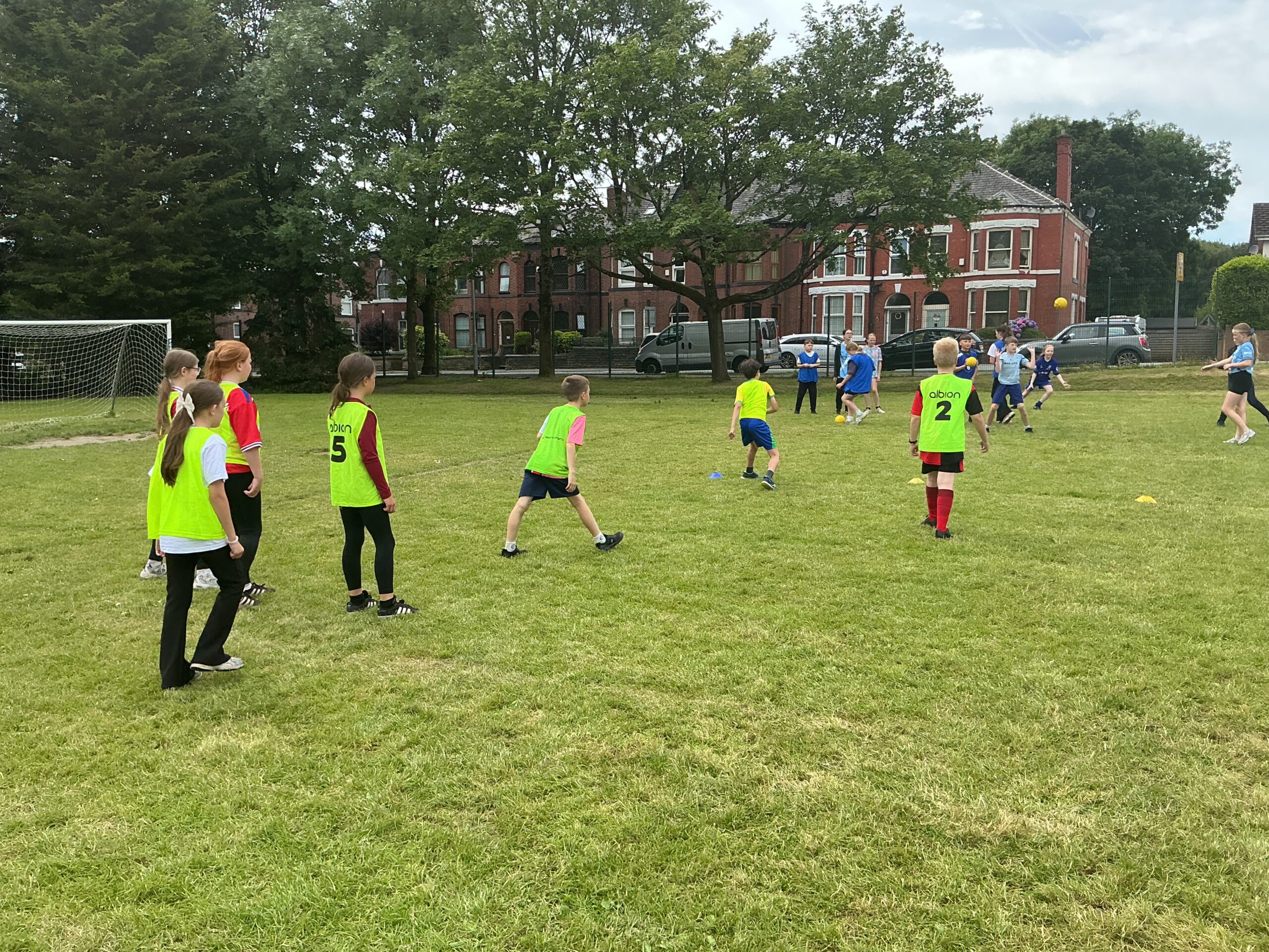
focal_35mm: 29
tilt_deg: -6.4
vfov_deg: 48.2
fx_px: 1063
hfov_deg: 61.7
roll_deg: +0.7
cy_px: 476
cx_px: 634
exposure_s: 1/883
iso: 25
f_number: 1.8
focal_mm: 3
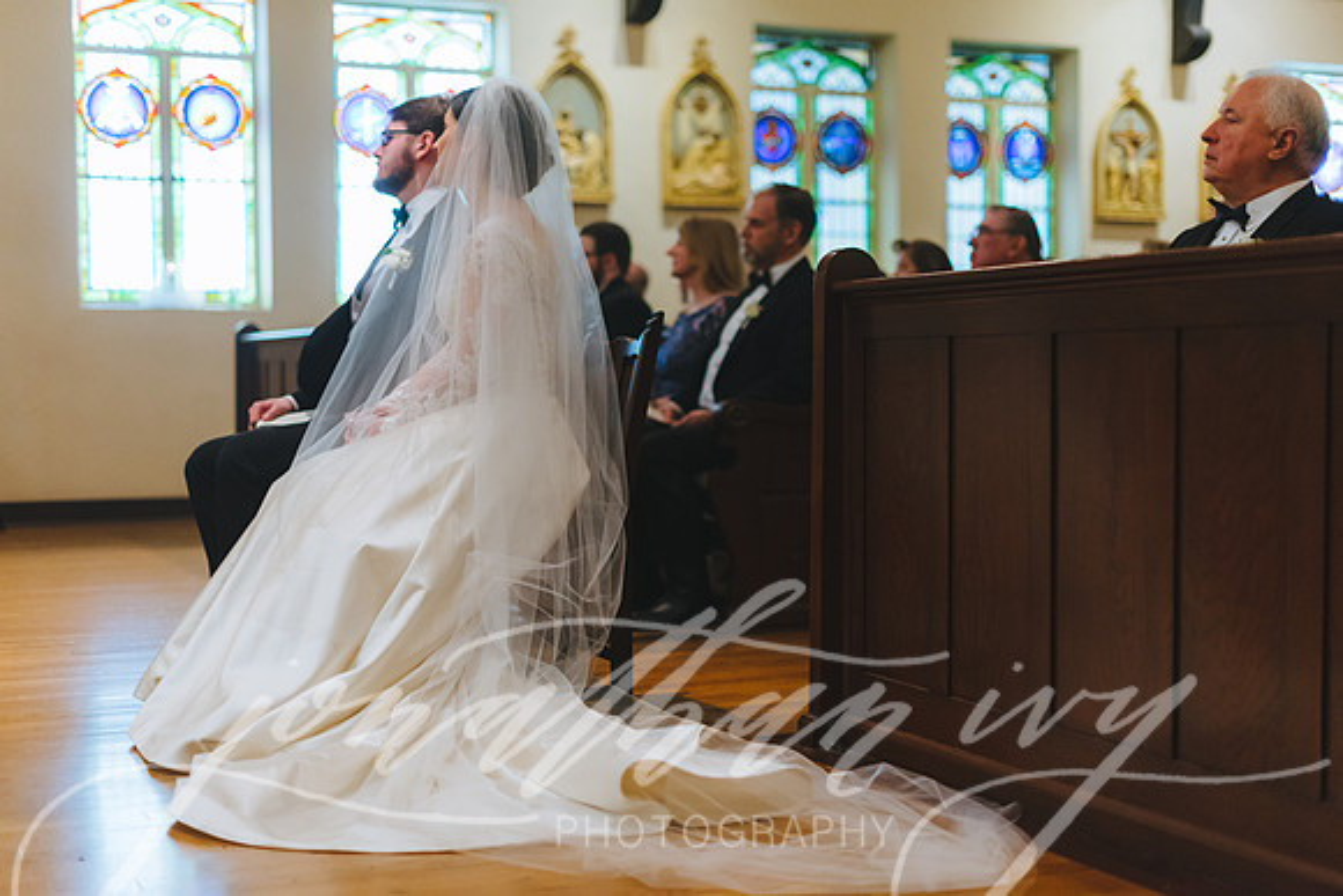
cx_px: 672
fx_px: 1866
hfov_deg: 39.6
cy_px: 448
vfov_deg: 27.0
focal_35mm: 50
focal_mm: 50
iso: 2000
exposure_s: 1/640
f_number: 1.8
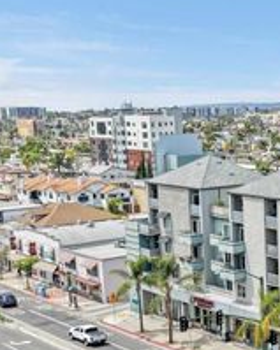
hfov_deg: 20.7
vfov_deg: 28.5
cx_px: 380
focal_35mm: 66
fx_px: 684
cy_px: 245
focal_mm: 14.45
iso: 160
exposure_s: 1/1000
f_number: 2.8
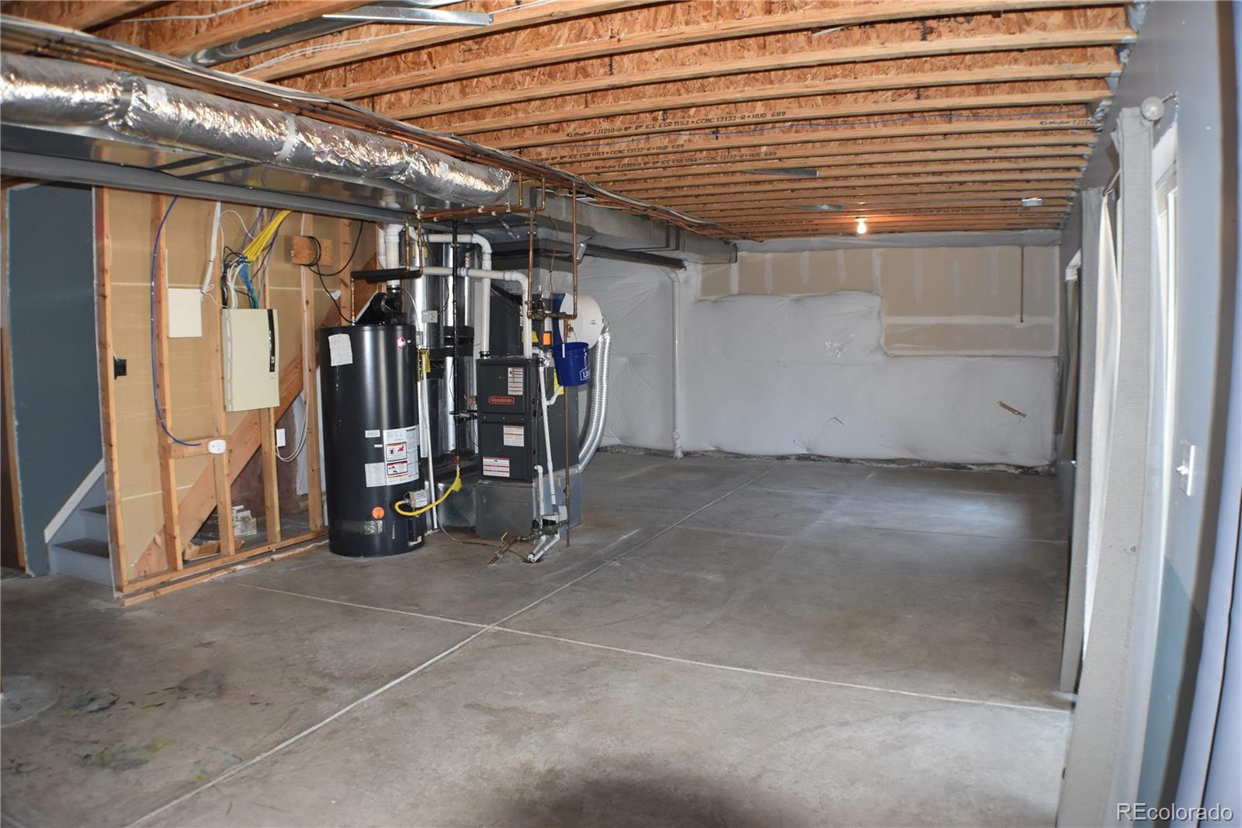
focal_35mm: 34
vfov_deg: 38.3
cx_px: 621
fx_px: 1190
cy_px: 414
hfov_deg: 55.1
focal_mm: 23
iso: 800
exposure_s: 1/60
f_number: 4
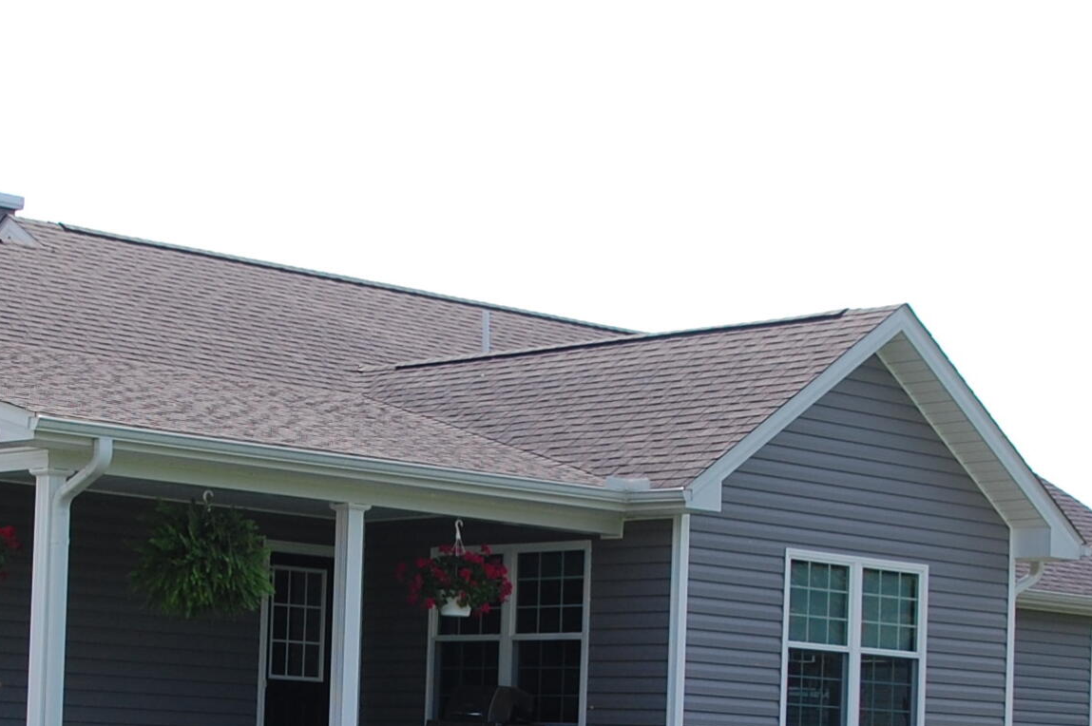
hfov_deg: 21.6
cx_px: 355
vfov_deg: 14.3
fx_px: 2849
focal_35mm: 94
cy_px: 728
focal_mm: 24
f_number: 8
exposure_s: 1/250
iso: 200
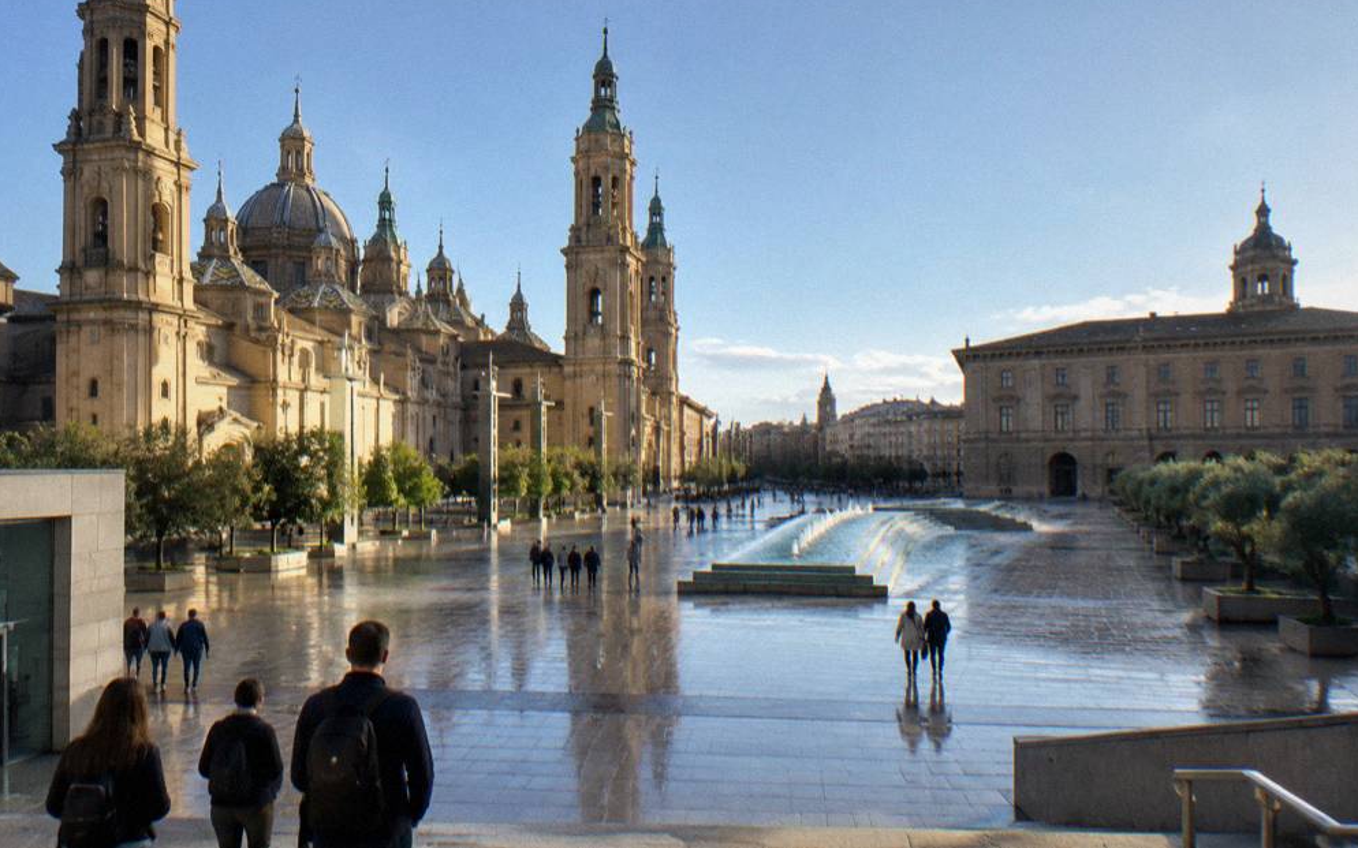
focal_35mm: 41
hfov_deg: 48.2
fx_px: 1517
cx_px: 679
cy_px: 395
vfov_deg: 31.2
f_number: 11
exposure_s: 1/100
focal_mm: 40
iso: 200
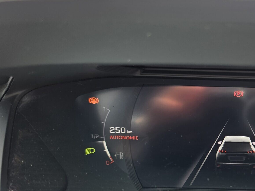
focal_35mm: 51
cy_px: 159
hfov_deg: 35.5
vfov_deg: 27.8
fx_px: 376
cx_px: 226
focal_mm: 6.5
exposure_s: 1/180
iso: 25
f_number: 1.4
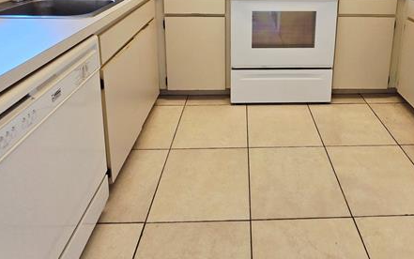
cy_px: -11
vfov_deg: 42.6
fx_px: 271
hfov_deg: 73.8
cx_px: 252
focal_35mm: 24
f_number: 2.2
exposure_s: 1/60.2
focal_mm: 2.2
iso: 80
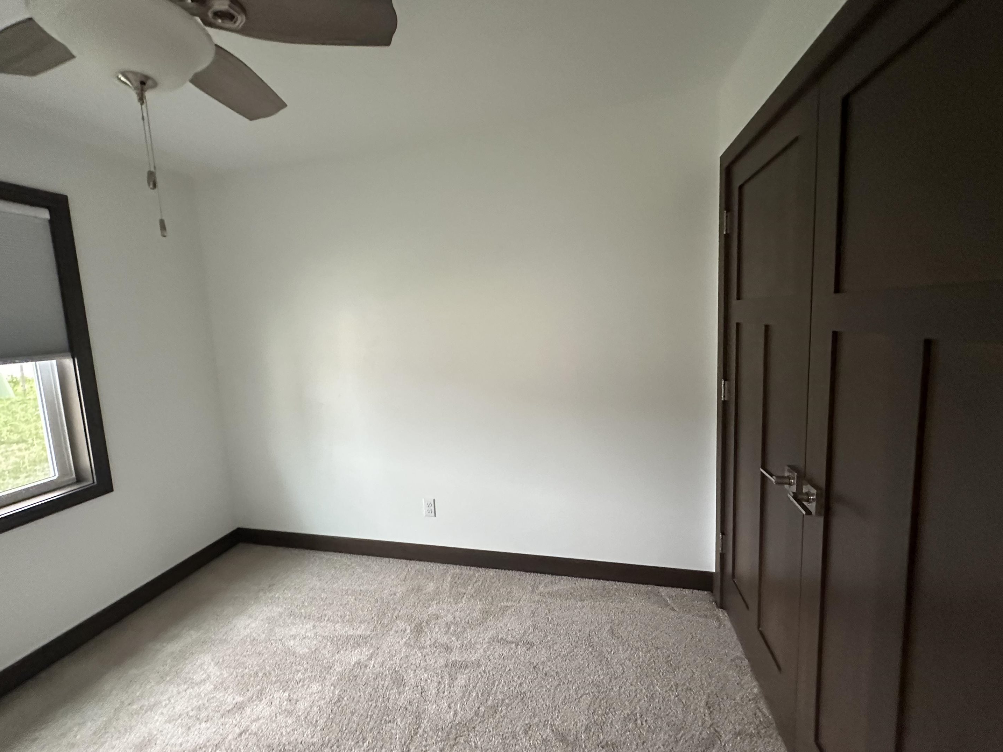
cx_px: 485
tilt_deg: -6.5
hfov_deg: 98.1
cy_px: 368
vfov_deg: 81.7
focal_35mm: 15
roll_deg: +1.6
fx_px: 435
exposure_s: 1/60
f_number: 2.2
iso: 800
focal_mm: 2.22
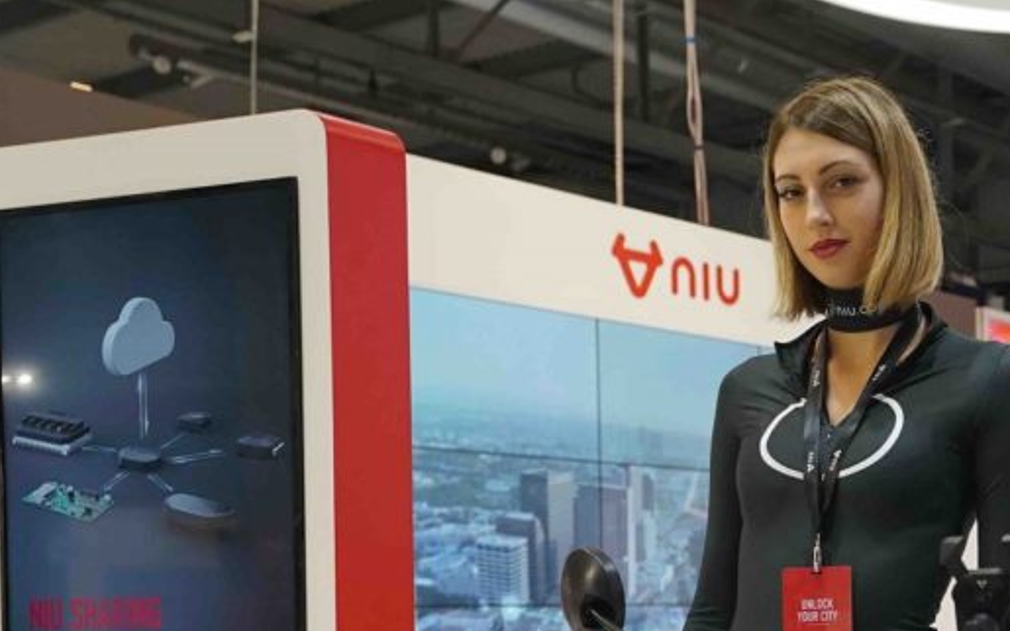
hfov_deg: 28.0
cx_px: 883
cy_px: 667
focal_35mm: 71
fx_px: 1955
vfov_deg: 17.8
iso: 2500
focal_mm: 35
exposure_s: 1/400
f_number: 4
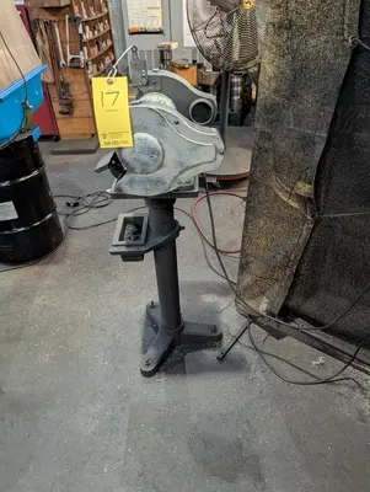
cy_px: 246
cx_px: 185
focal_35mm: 24
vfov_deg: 71.5
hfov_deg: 56.9
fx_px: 341
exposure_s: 1/120
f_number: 1.68
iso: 671
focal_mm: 6.9
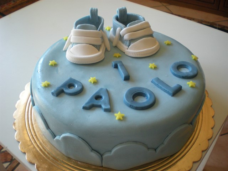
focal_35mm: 38
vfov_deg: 37.7
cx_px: 114
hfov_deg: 49.0
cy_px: 86
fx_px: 250
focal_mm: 6.3
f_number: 3.1
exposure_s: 1/39
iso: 200
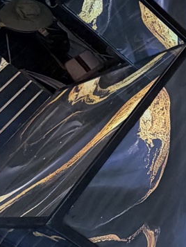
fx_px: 494
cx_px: 359
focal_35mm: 69
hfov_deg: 16.7
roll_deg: +37.8
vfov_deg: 26.5
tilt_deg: -23.9
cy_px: -6
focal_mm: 2.22
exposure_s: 1/60
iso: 200
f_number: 2.2
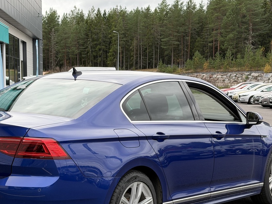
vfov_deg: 17.7
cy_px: 155
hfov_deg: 23.5
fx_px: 652
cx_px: 103
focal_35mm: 83
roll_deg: +0.5
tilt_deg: -6.6
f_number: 1.78
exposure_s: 1/411
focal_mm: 6.76
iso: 64
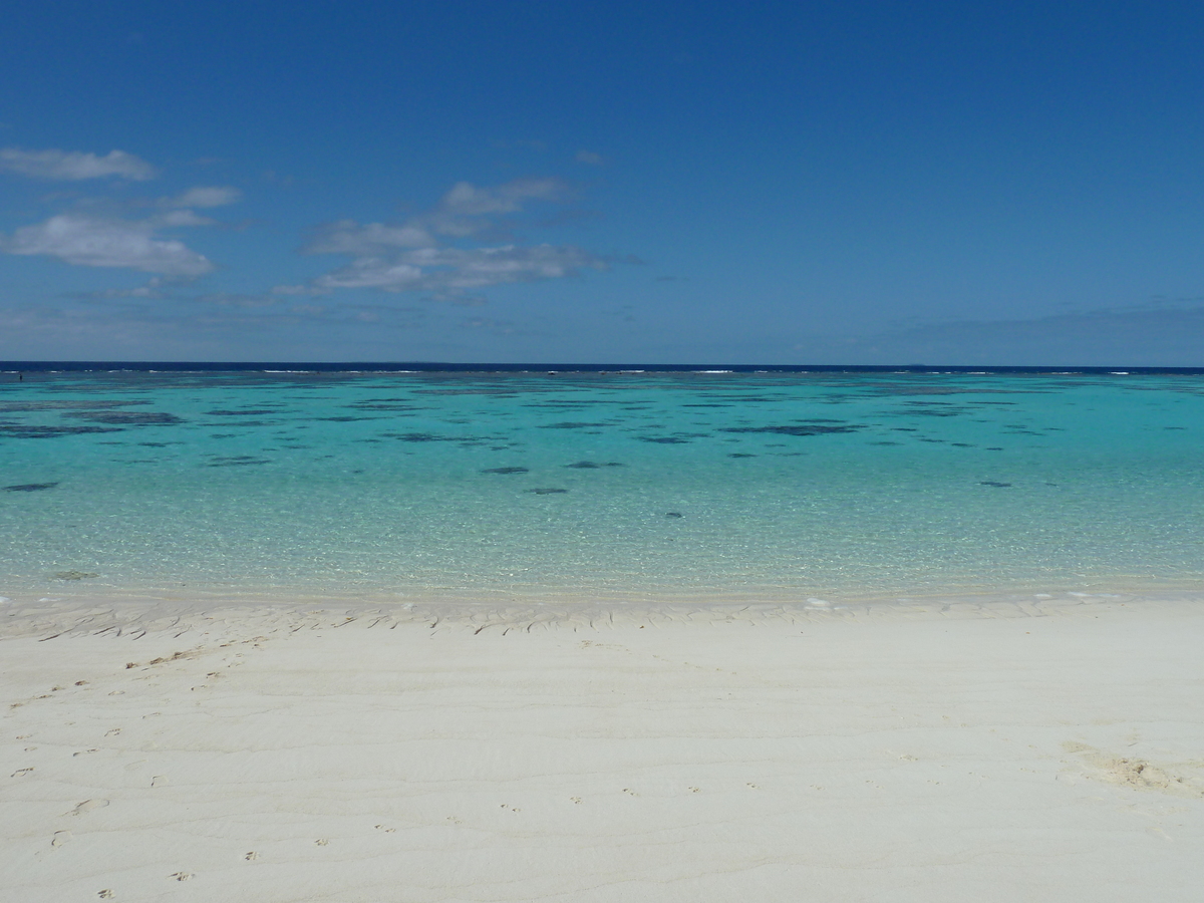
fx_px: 1009
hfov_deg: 61.7
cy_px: 452
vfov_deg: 48.2
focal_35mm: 29
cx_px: 602
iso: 80
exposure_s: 1/1000
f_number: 5.6
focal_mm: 4.7
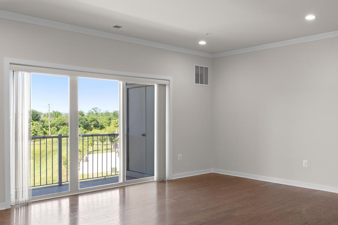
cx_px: 227
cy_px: 117
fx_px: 310
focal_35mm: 33
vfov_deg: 40.0
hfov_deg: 56.0
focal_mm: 16
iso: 100
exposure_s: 1/2
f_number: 8
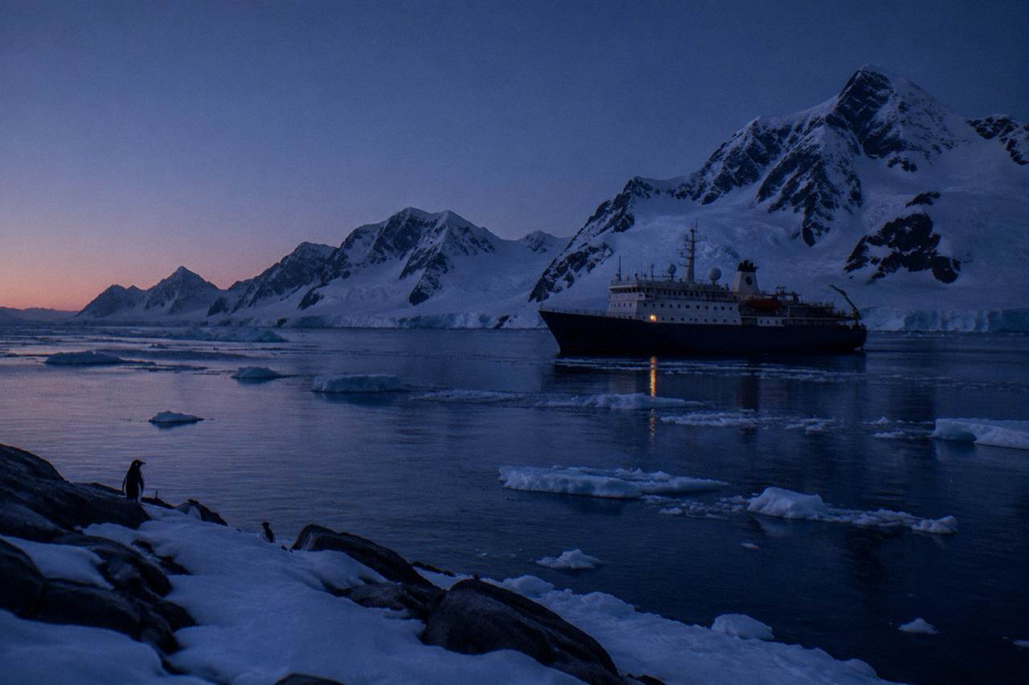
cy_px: 342
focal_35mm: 47
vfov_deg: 28.6
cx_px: 514
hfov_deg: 41.9
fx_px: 1343
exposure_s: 1/25
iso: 6400
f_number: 9
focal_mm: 47
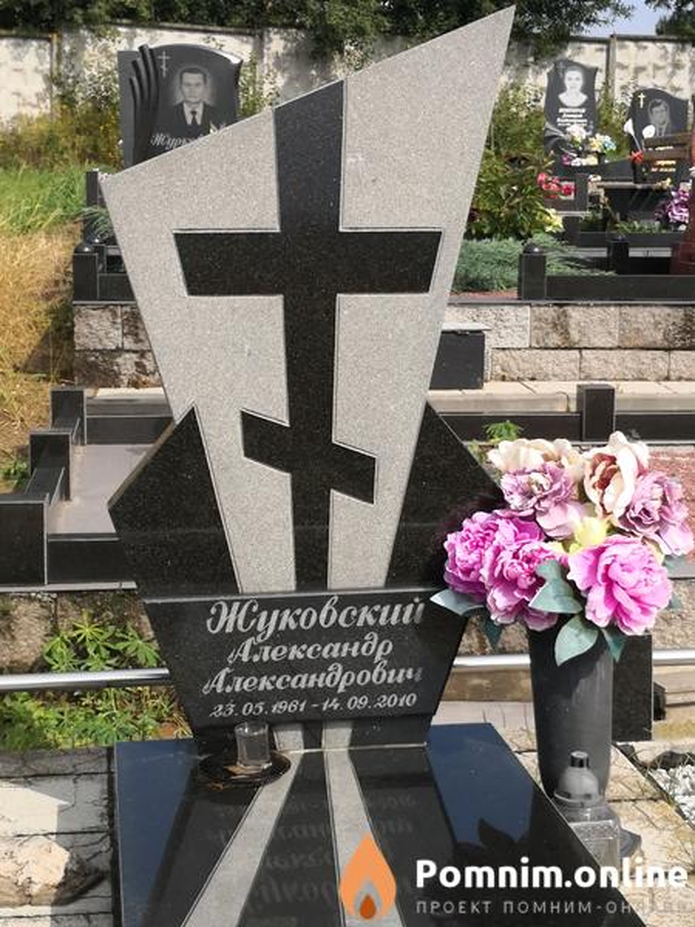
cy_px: 464
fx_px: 1606
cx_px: 348
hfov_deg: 24.4
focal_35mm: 60
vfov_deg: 32.2
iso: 50
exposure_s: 1/2309
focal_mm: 3.95
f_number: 1.6
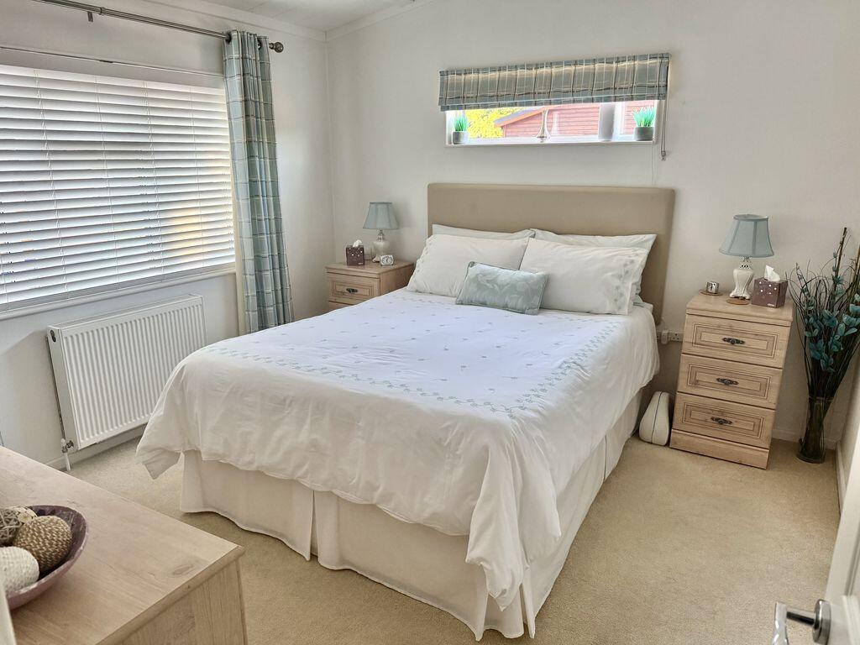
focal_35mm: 24
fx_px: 596
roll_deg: +0.0
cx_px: 430
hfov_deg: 71.6
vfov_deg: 56.8
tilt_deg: -15.2
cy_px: 322
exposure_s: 1/105
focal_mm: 6.76
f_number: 1.78
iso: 200
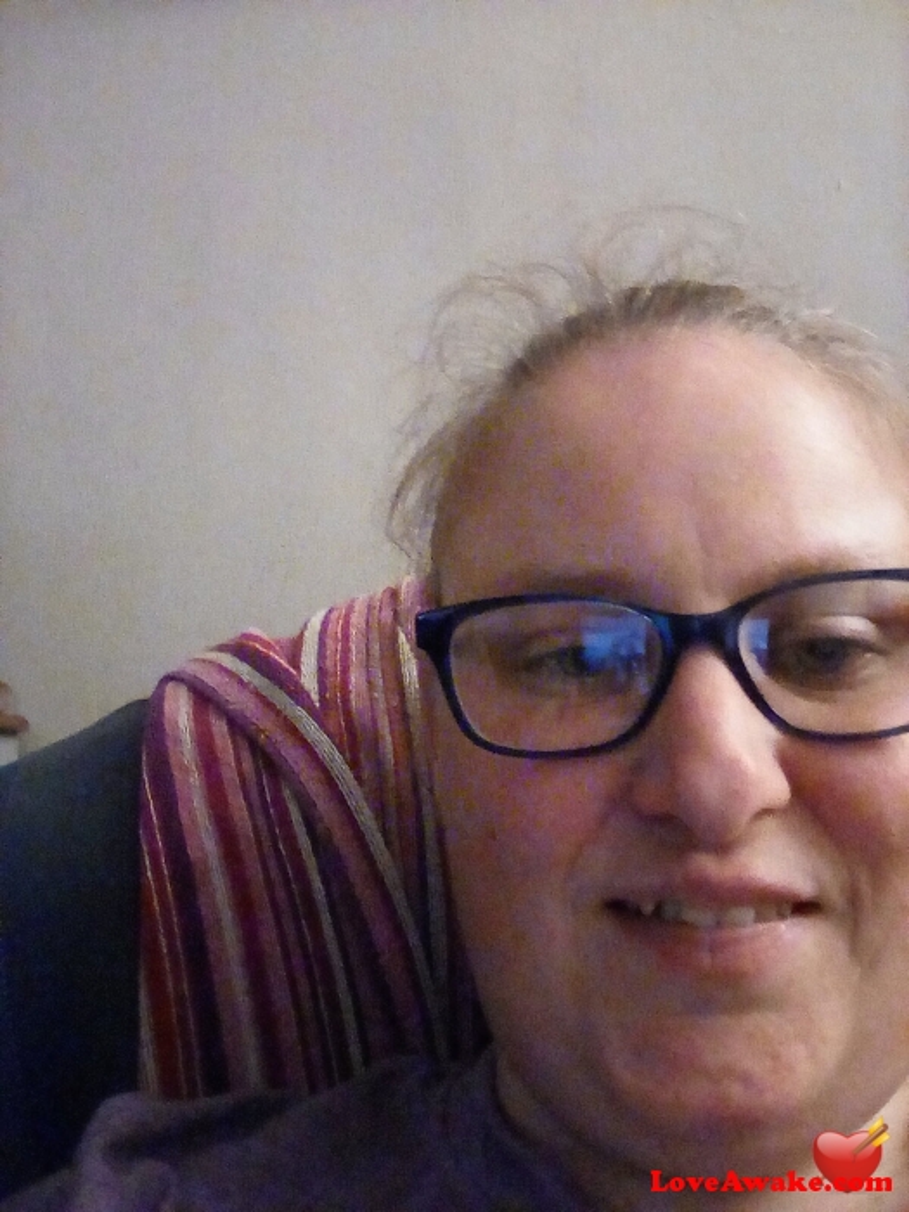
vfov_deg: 52.6
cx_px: 454
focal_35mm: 35
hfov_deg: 40.7
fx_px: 1225
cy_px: 606
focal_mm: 2.9
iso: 842
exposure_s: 1/10
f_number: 2.8
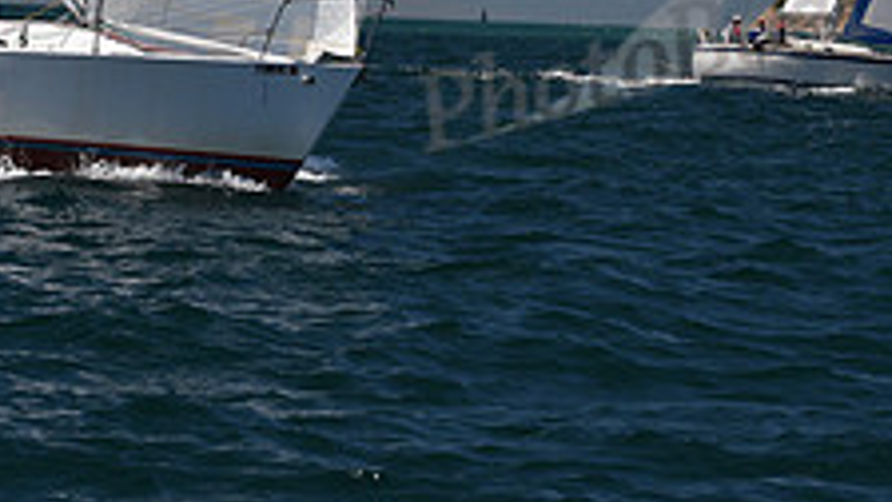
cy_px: -506
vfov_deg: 5.5
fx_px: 5133
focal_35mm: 217
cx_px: 213
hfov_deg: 9.9
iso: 250
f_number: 7.1
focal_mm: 80
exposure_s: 1/800
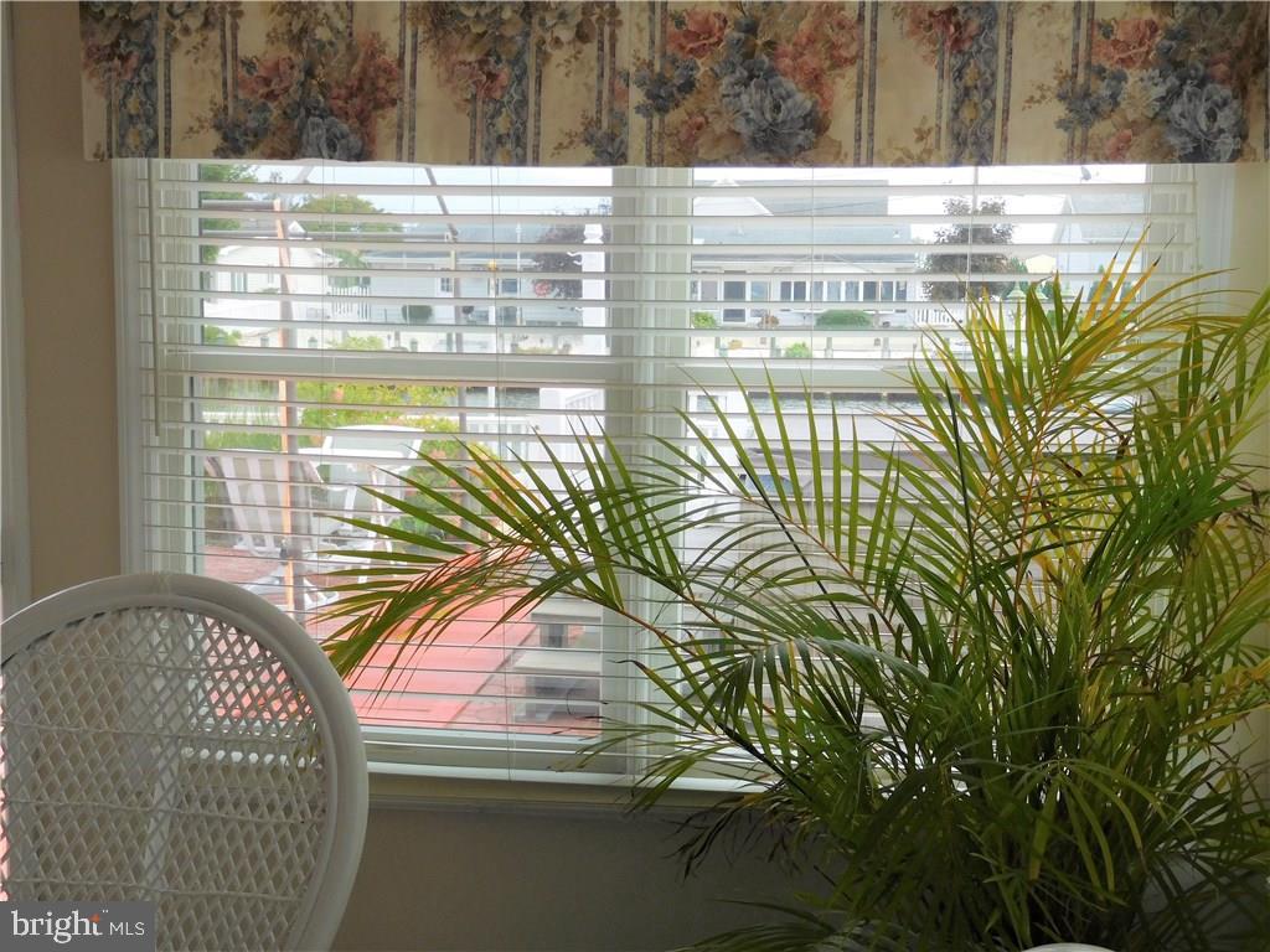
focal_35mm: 40
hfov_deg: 46.8
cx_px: 635
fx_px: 1468
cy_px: 476
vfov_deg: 36.0
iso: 125
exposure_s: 1/250
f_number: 3.9
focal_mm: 7.1
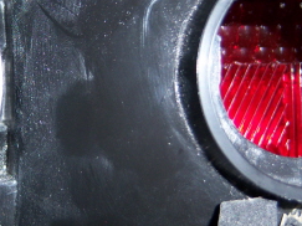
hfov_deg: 20.5
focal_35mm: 95
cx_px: 67
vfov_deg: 15.5
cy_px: 65
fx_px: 828
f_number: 2.8
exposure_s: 1/60
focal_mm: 7.5
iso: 80
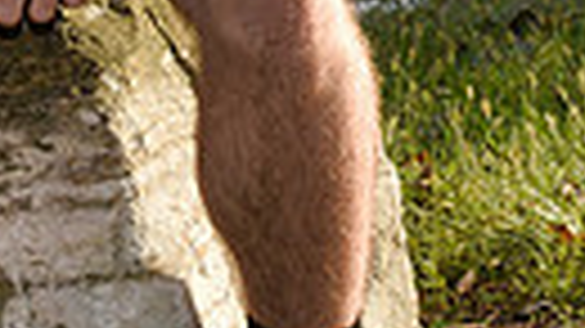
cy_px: -474
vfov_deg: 5.6
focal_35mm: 210
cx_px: -392
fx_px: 3256
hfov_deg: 9.8
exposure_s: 1/200
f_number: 7.1
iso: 200
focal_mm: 45
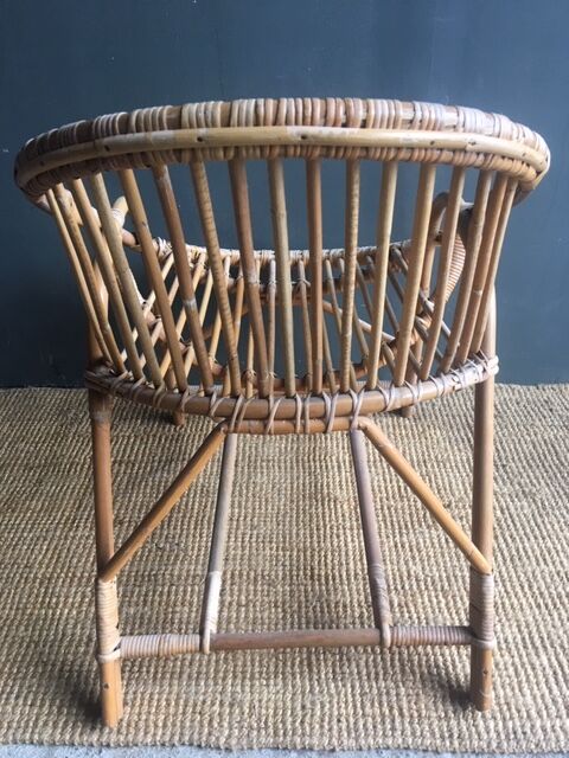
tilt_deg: -33.8
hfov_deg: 48.2
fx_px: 636
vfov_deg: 61.7
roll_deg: +2.4
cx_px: 284
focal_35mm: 29
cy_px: 379
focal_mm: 4.15
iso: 50
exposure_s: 1/33
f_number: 2.2
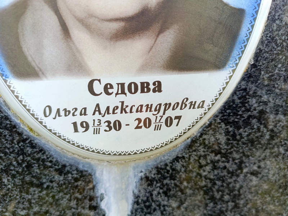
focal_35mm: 25
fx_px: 208
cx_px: 144
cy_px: 108
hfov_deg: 69.4
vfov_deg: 54.9
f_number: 1.69
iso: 112
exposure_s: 1/205
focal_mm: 4.76
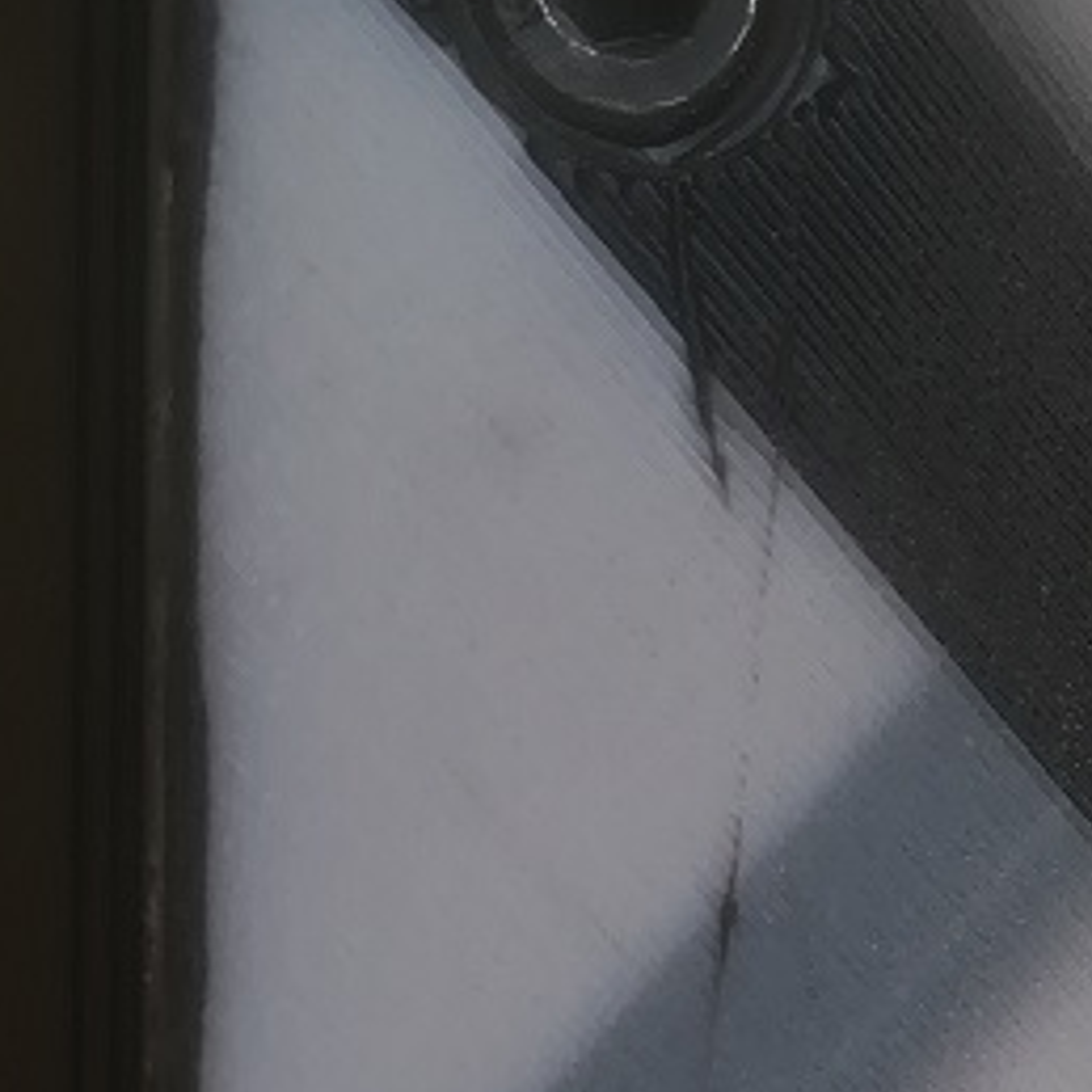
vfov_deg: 19.3
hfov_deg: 19.0
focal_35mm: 88
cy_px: 995
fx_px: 3141
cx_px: 1185
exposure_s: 1/400
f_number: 2.2
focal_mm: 3.83
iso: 50
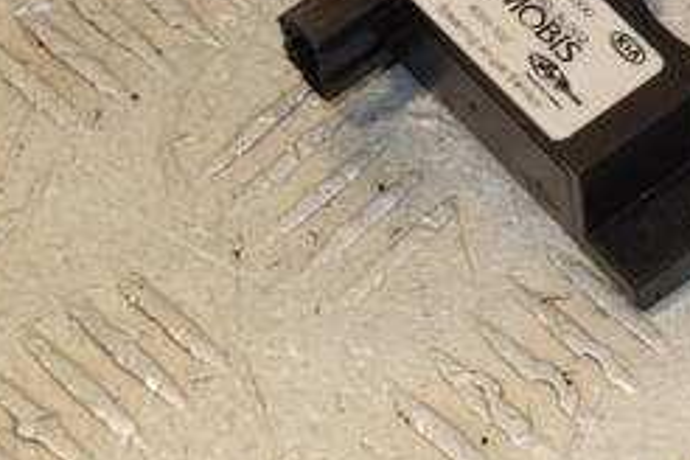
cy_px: -67
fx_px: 4619
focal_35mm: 241
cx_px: 715
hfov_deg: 8.5
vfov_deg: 5.7
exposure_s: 1/200
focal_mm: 66
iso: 800
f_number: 10
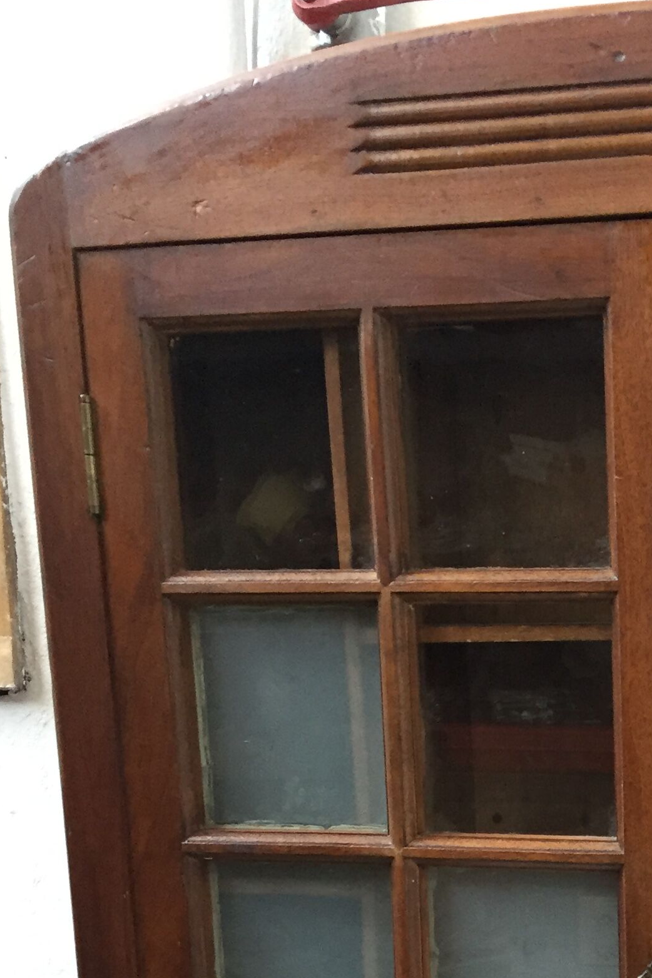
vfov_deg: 29.9
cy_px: 965
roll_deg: +0.1
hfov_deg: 20.5
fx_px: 1711
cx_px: 734
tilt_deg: -10.6
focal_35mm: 63
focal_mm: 4.15
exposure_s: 1/33
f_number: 2.2
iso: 200
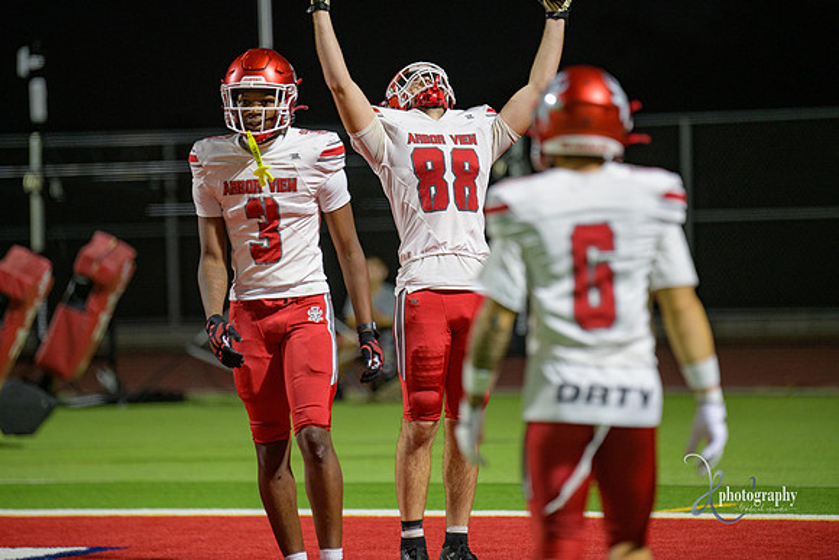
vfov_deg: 5.1
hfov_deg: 7.6
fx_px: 6294
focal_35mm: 270
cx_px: 420
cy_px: 280
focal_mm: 270
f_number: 2.8
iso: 2000
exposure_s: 1/250
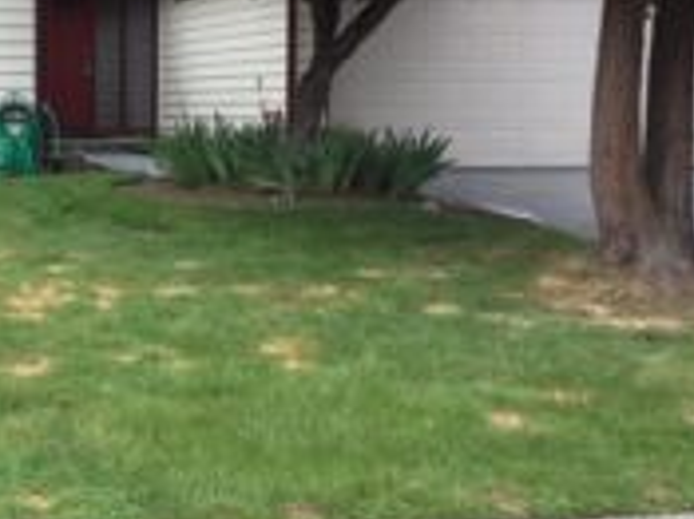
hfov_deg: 26.1
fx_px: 1422
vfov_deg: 20.4
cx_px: 16
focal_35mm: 71
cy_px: 83
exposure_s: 1/163
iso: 25
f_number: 2.4
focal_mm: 3.3
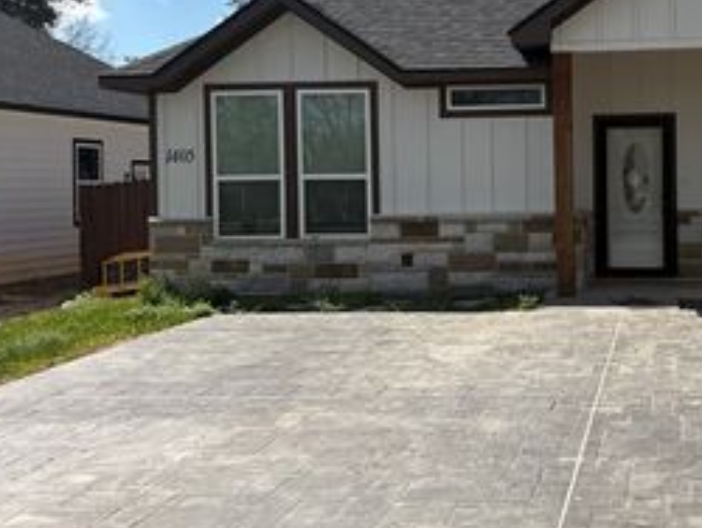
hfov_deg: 35.5
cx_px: 573
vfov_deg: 28.0
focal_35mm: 52
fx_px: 1056
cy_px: 198
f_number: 1.6
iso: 50
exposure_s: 1/4065
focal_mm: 5.96
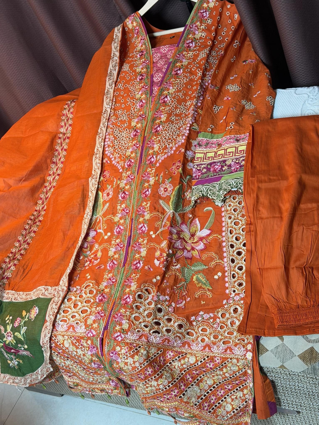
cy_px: 212
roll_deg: +26.6
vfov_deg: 39.7
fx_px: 590
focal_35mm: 48
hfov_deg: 30.3
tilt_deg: -40.4
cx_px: 160
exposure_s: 1/50
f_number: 1.78
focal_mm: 6.76
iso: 160
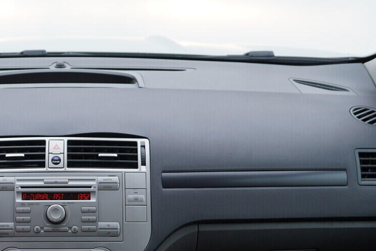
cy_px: 189
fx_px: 731
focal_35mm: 70
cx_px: 67
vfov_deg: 19.3
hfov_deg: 28.2
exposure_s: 1/50
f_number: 3.2
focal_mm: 24
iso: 125
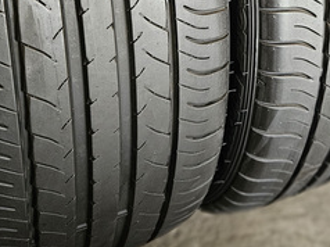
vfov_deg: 23.6
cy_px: -28
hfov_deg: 32.2
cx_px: 275
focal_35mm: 58
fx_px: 552
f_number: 1.8
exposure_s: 1/100
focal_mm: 5.4
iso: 500
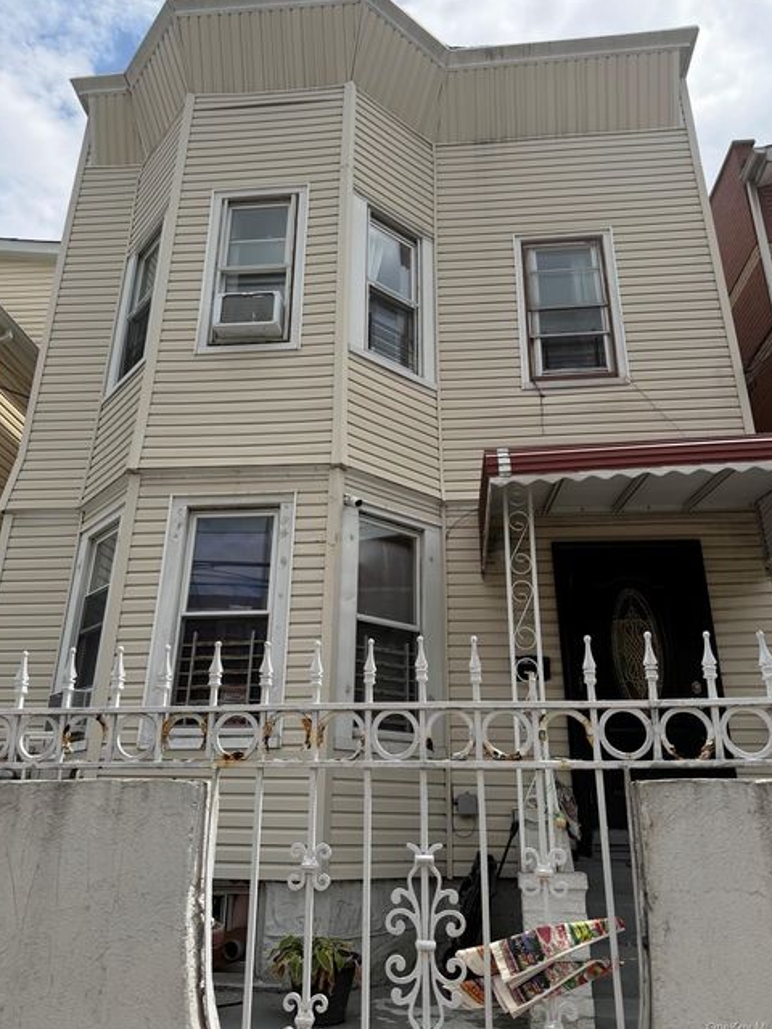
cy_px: 501
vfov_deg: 69.4
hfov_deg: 54.9
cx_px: 384
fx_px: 743
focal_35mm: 25
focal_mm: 6.76
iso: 100
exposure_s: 1/8130
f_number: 1.78
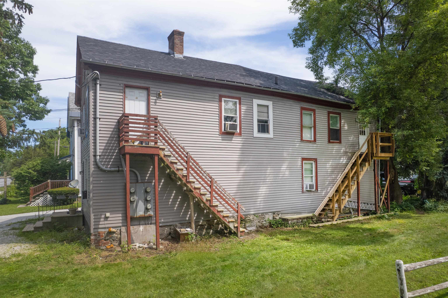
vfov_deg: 57.2
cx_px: 224
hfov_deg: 78.6
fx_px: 274
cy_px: 149
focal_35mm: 22
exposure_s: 1/180
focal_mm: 8.38
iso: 100
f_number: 2.8
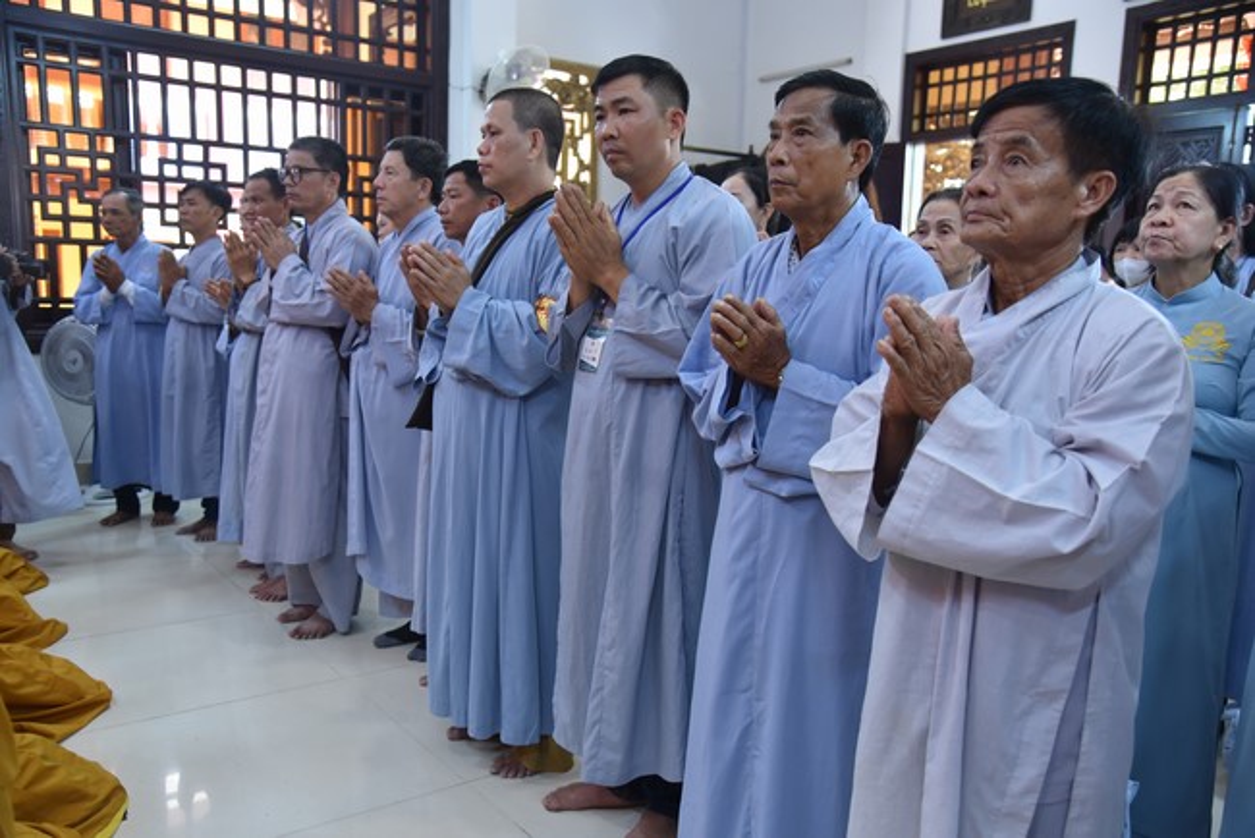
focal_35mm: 30
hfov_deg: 61.9
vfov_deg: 43.6
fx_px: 1046
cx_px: 628
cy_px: 419
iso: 1600
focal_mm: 30
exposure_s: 1/60
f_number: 4
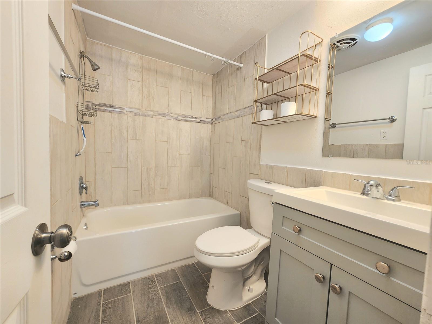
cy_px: 162
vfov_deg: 89.9
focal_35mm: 13
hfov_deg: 106.2
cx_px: 216
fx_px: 162
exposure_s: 1/60.2
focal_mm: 2.2
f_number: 2.2
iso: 200
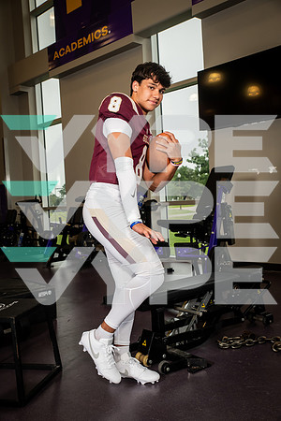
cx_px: 140
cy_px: 210
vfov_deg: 53.1
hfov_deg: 36.9
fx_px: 421
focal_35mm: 36
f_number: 5.6
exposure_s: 1/250
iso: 500
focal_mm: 36
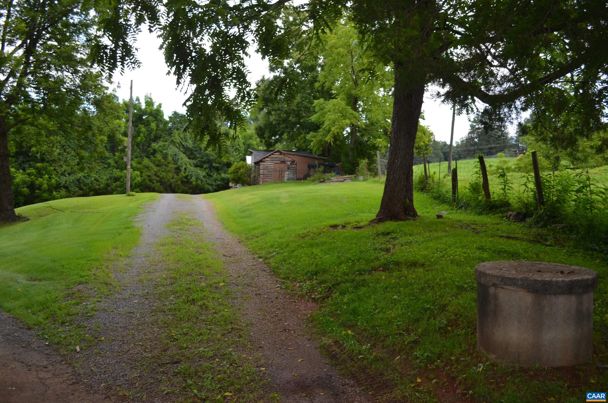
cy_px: 202
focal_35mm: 33
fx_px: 556
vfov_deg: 39.8
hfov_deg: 57.3
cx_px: 304
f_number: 3.8
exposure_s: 1/200
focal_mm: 22
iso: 110
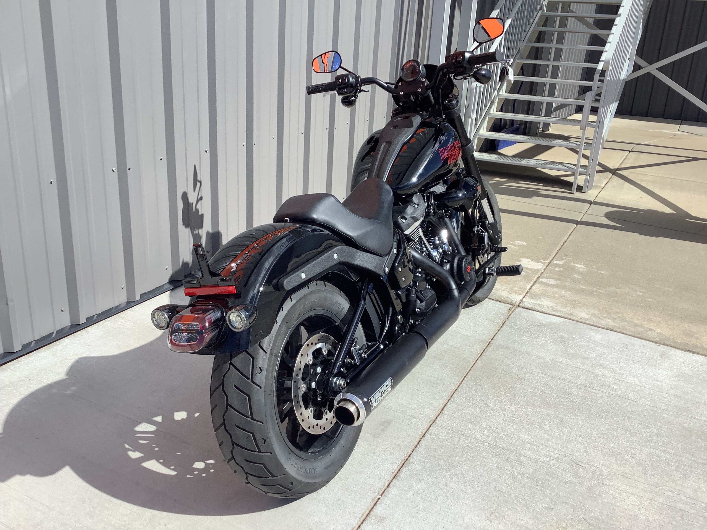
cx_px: 354
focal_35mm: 31
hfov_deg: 58.4
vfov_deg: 45.4
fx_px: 633
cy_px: 265
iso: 25
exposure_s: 1/1733
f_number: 2.4
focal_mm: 3.3
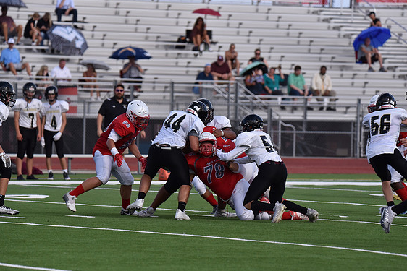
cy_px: 132
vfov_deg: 4.8
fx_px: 3268
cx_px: 207
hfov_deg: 7.1
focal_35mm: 289
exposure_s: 1/3200
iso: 720
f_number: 5.6
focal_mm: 280
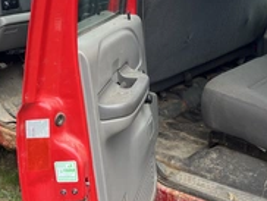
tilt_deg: -15.8
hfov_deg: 33.7
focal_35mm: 57
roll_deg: -0.3
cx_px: 145
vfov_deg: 25.6
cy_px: 70
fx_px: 440
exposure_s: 1/415
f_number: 1.6
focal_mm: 5.1
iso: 50
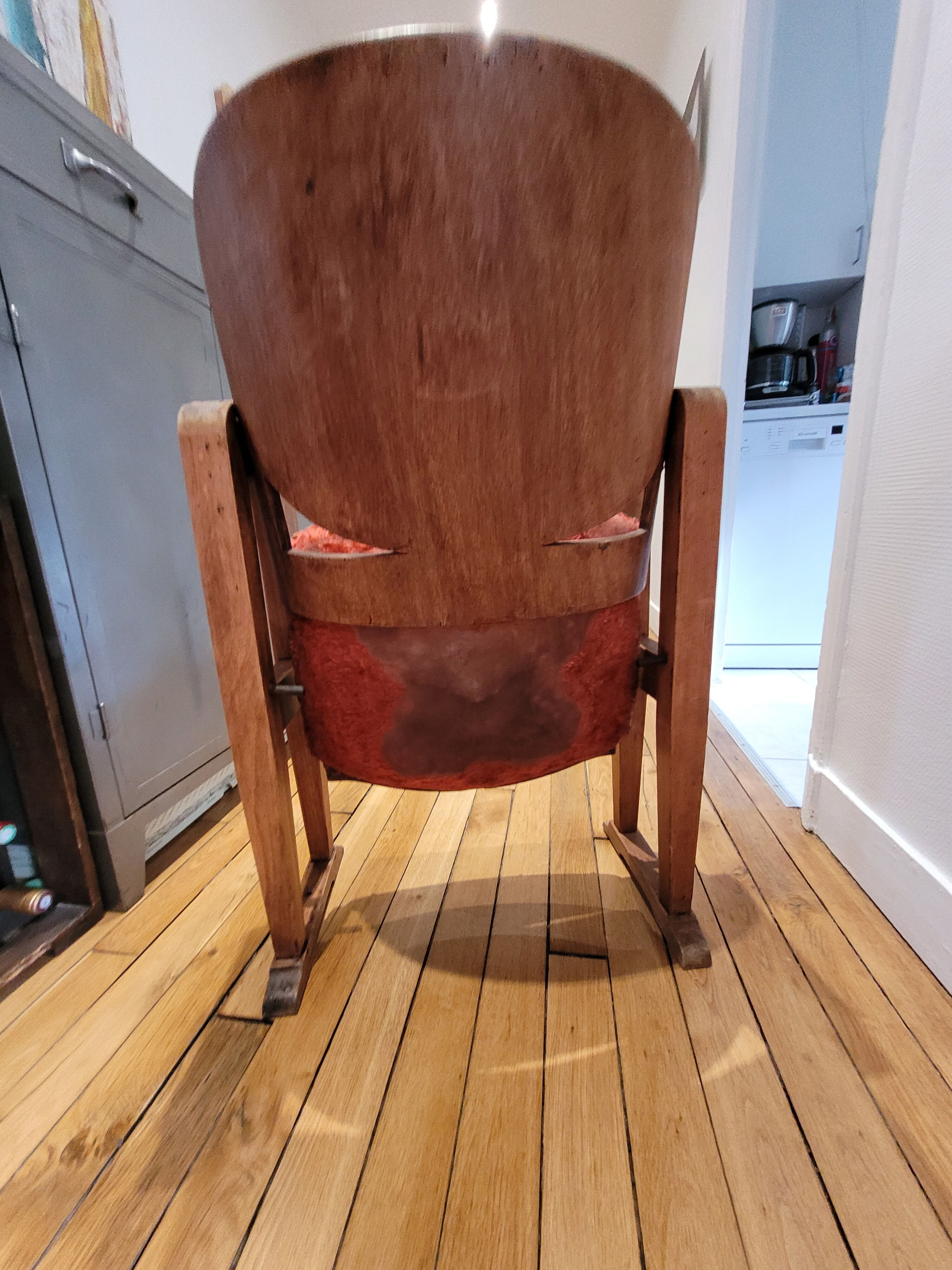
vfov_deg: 106.2
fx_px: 477
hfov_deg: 89.9
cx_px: 476
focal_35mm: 13
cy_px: 635
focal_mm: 1.74
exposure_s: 1/33
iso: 320
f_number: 2.2
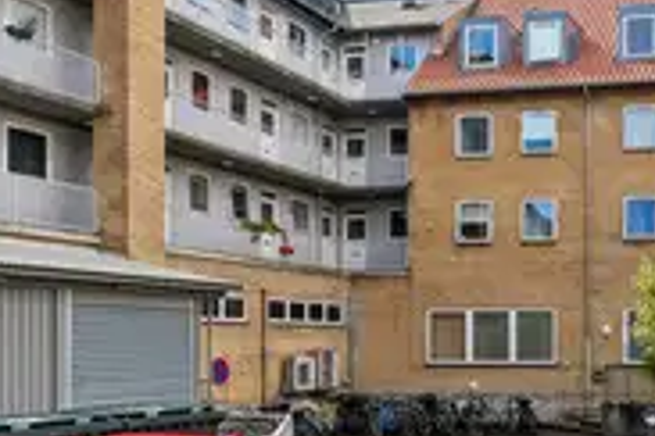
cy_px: 304
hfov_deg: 36.5
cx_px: 673
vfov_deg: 27.9
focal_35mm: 48
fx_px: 872
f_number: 7.1
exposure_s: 1/800
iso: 400
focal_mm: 13.9
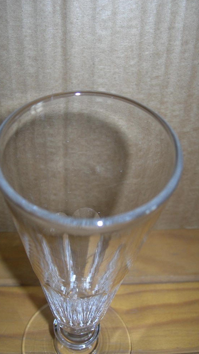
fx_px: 403
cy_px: 182
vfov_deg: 47.3
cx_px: 81
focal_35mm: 43
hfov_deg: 27.7
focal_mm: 7.8
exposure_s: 1/60.1
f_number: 2.8
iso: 50
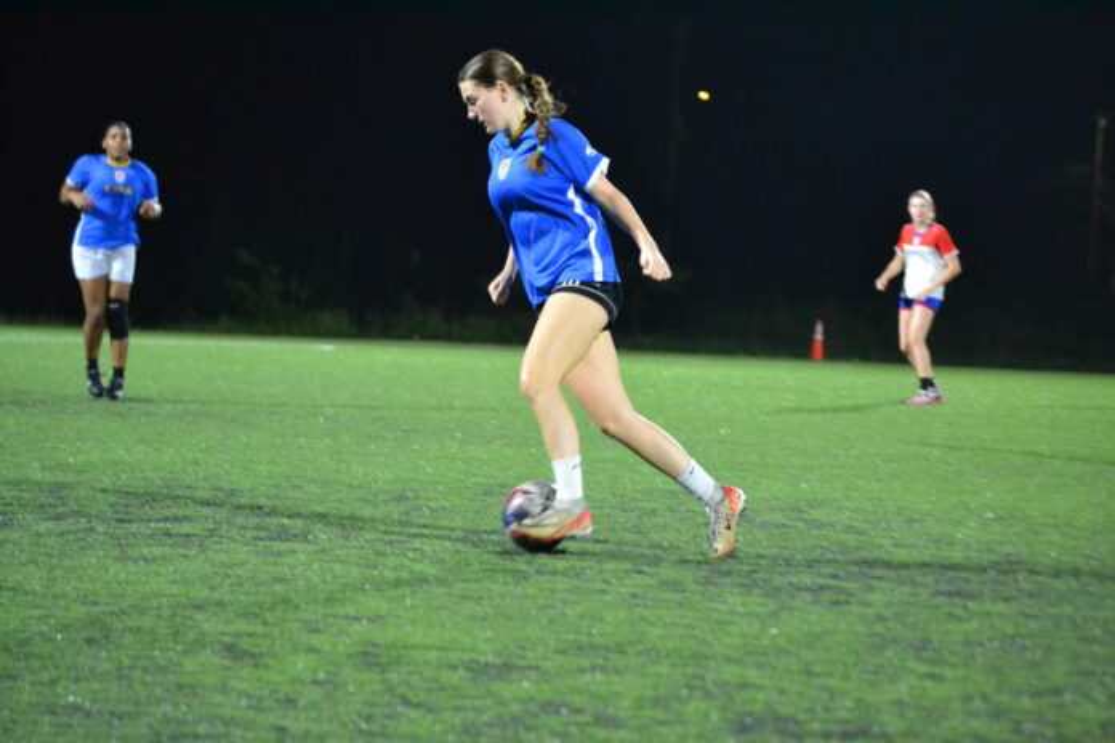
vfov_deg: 10.8
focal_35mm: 128
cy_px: 372
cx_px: 558
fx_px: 3949
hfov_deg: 16.1
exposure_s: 1/125
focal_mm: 85
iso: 3200
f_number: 4.5
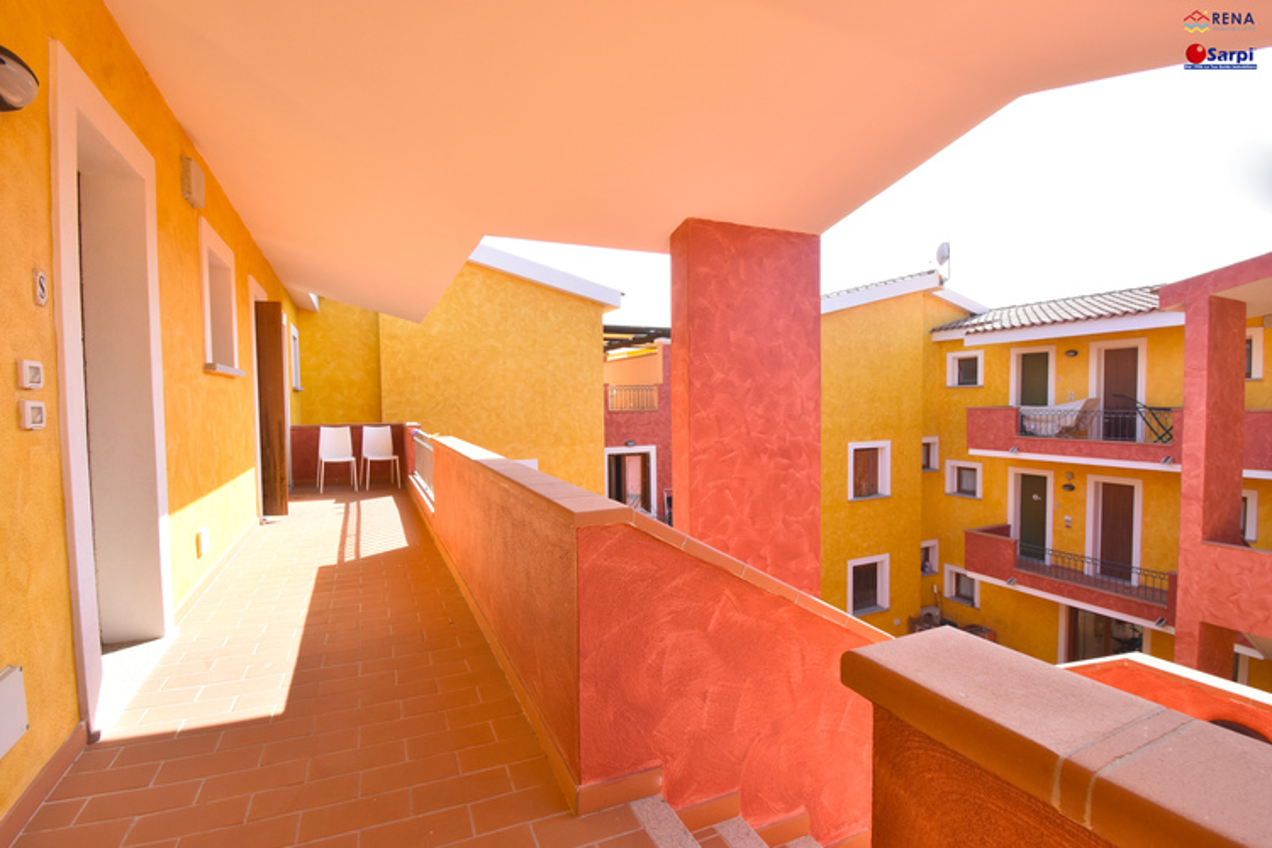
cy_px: 424
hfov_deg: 100.4
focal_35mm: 15
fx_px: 530
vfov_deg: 77.3
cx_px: 636
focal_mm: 10
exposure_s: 1/125
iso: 400
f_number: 11
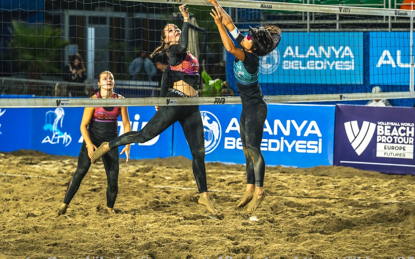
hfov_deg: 14.1
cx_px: 177
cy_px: 100
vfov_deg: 8.9
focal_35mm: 148
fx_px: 1673
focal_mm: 115
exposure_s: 1/1000
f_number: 3.5
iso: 1250
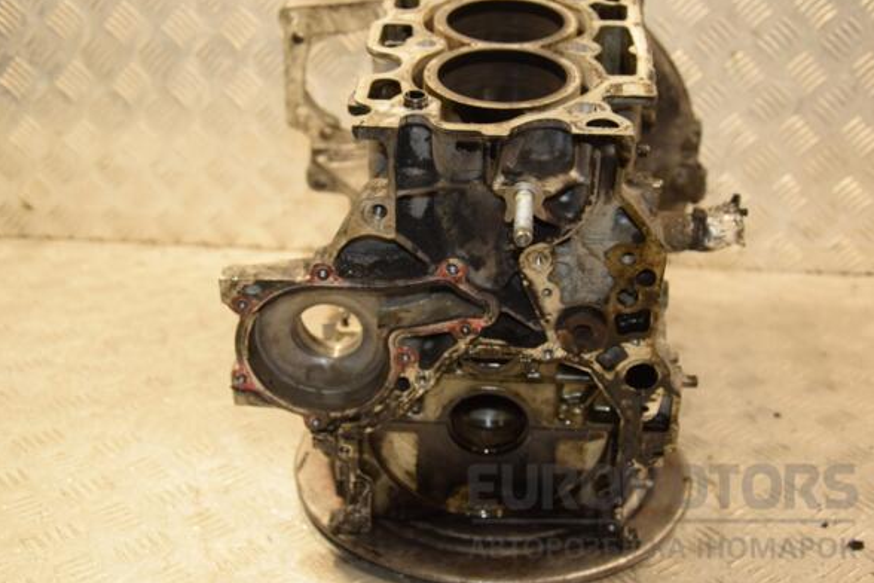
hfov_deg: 40.3
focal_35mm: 49
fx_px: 1190
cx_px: 440
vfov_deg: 27.5
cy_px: 289
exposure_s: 1/100
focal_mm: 32
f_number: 5
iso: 800
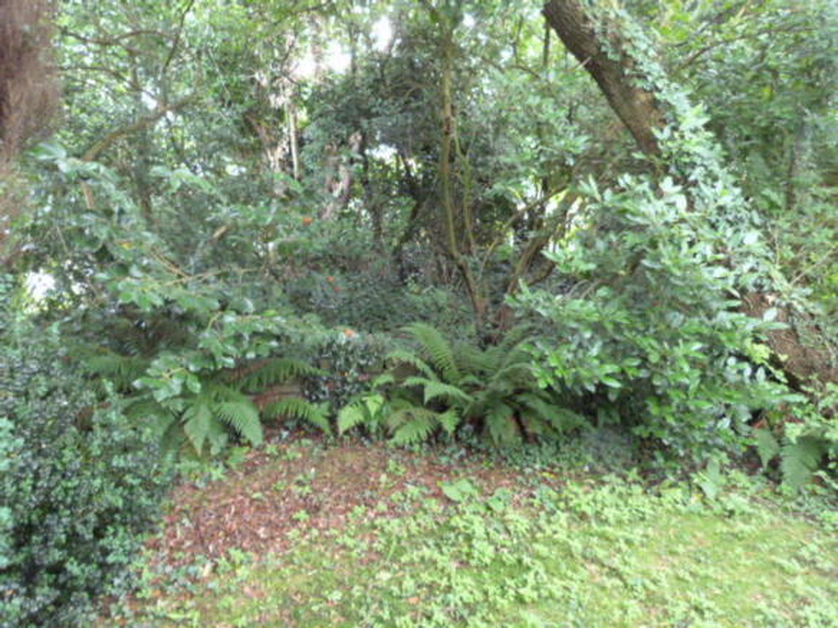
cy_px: 314
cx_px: 419
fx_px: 605
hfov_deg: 69.4
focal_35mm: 25
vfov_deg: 54.9
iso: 800
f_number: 2.8
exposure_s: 1/25
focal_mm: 4.5
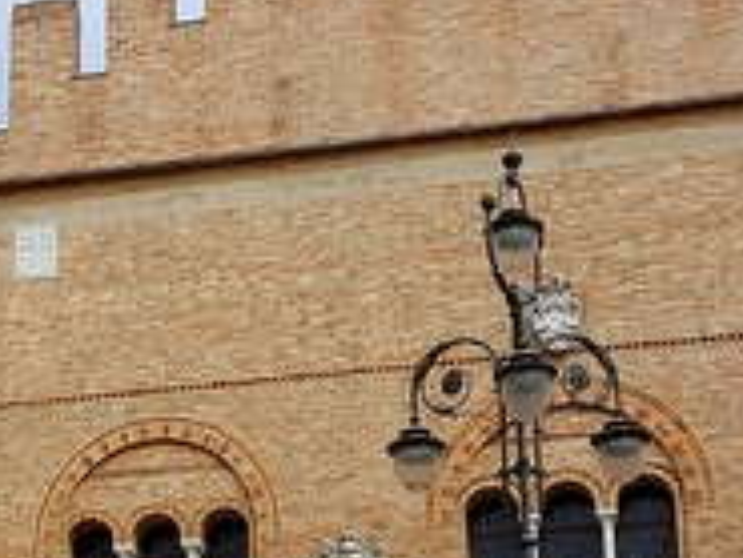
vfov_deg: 17.4
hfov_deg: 23.4
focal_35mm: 83
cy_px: 556
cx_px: 233
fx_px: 1783
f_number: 1.8
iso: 32
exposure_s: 1/1444
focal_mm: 5.23
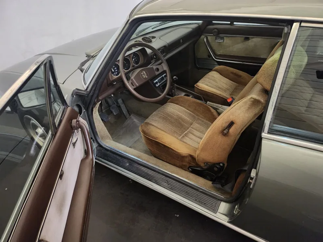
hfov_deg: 71.6
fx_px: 224
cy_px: 121
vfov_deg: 56.8
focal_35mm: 24
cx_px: 162
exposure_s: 1/25
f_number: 1.8
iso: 1600
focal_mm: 5
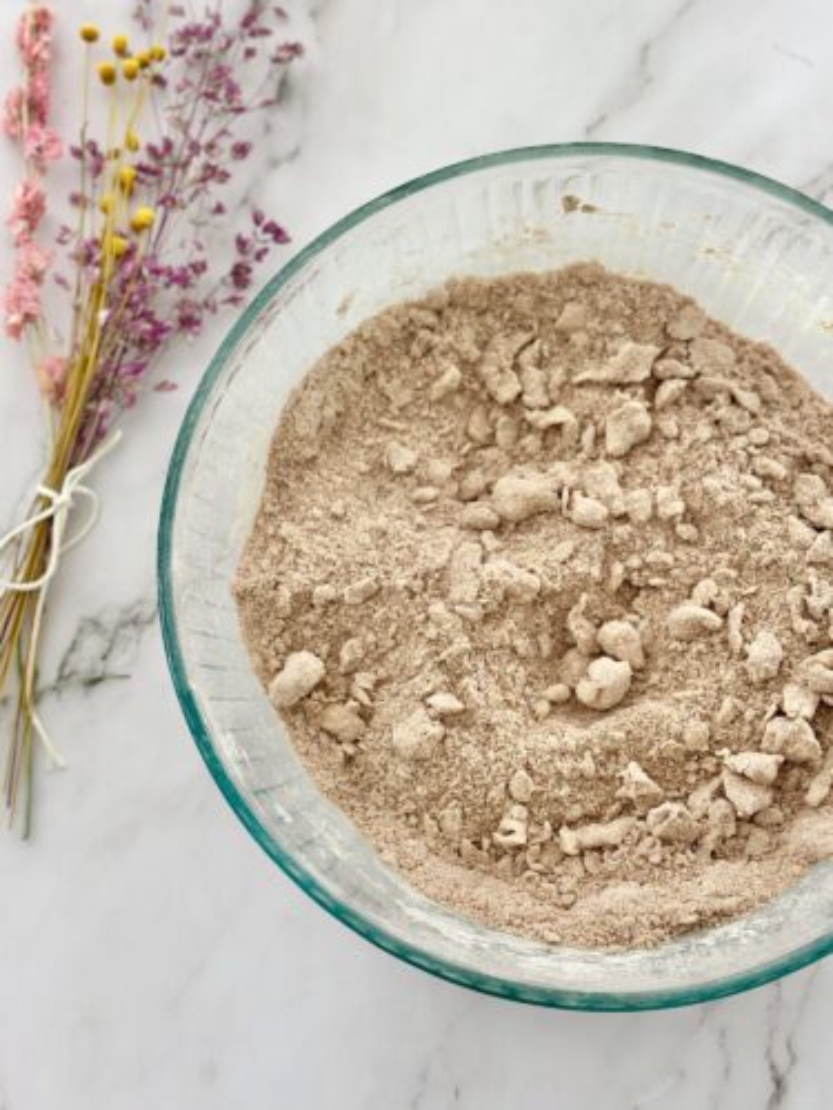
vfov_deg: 39.7
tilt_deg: -80.8
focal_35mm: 48
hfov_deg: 30.3
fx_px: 1540
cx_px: 416
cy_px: 555
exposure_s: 1/190
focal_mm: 6.86
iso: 80
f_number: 1.78
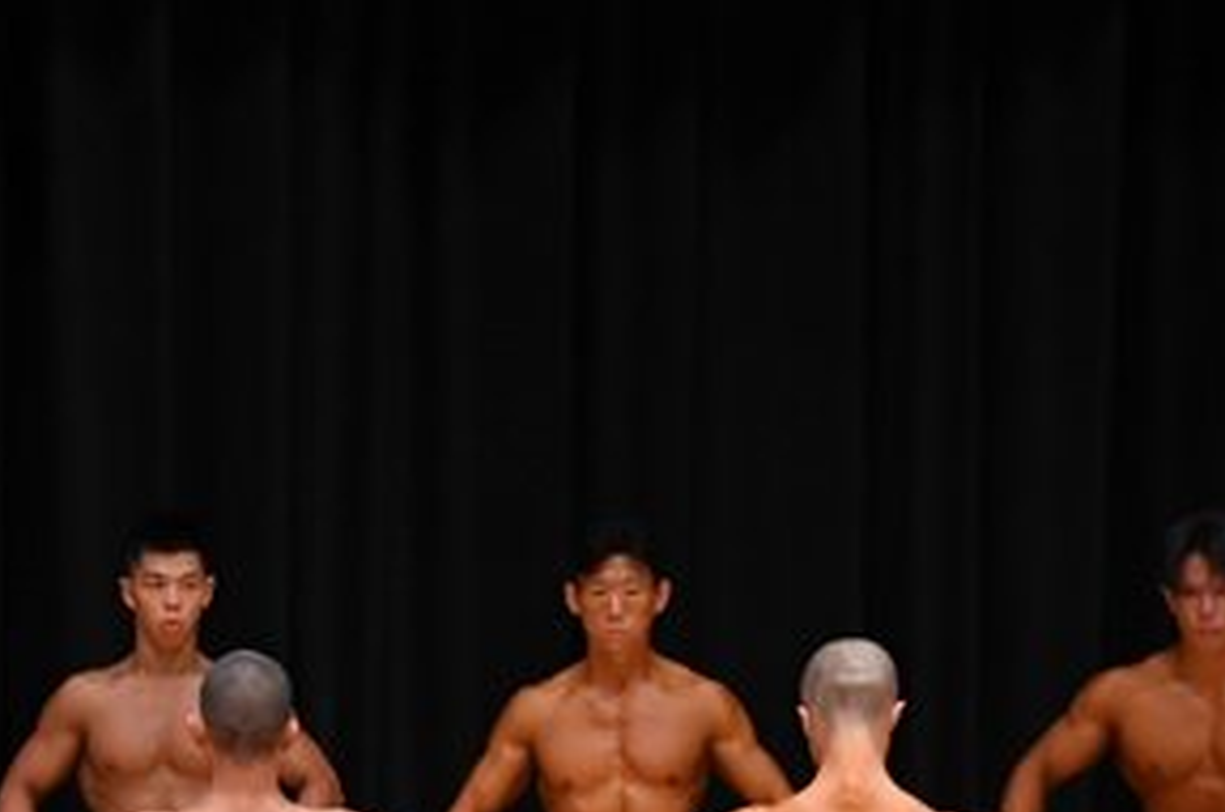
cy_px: 910
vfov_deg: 3.7
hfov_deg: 5.5
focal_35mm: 372
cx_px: 296
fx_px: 12637
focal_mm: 92
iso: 3200
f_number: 5.6
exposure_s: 1/400
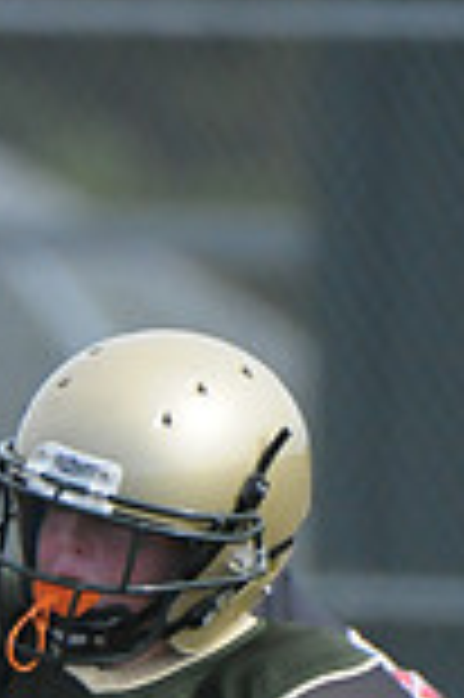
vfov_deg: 0.9
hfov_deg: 0.6
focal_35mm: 2245
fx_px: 43497
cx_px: -318
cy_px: 1103
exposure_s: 1/5000
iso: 1600
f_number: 4
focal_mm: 400
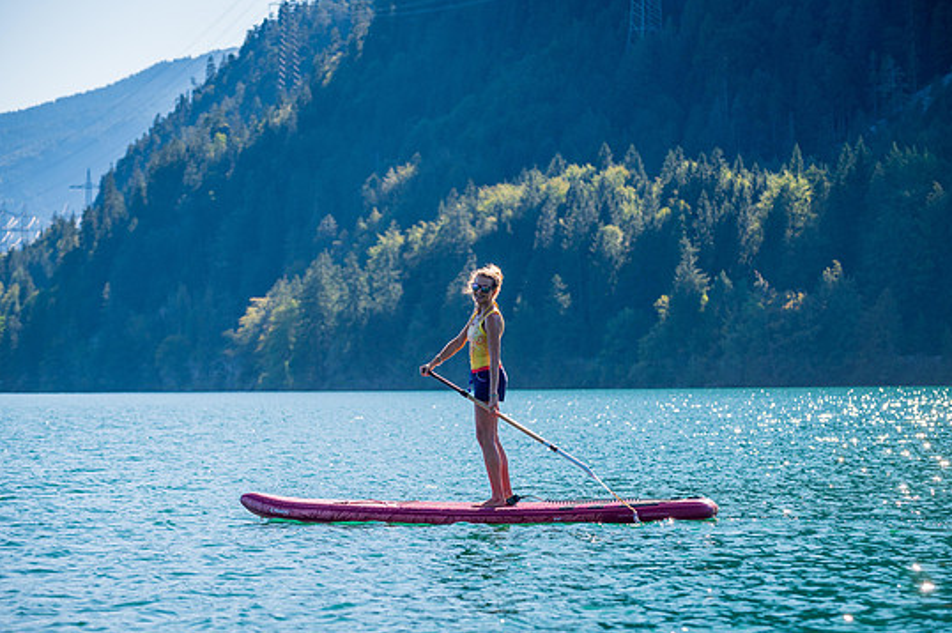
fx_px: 3303
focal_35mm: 125
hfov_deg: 16.4
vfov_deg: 11.0
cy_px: 339
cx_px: 495
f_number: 5.6
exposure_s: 1/500
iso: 250
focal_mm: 116
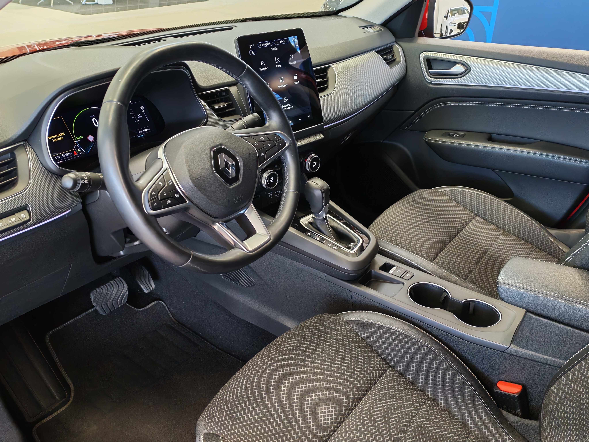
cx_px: 294
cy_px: 221
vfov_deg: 45.4
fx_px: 527
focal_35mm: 31
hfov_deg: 58.4
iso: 1250
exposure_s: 1/100
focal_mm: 6.12
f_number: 1.9
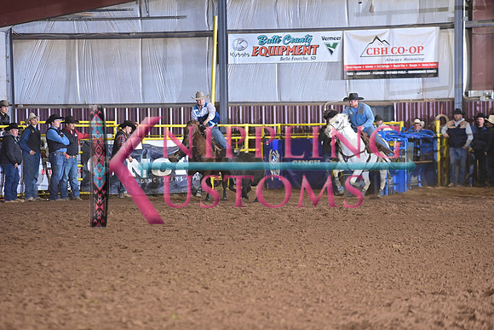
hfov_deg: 10.3
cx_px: 247
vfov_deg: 6.9
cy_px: 165
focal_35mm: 200
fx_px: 2745
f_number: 3.2
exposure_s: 1/200
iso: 1250
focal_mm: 200
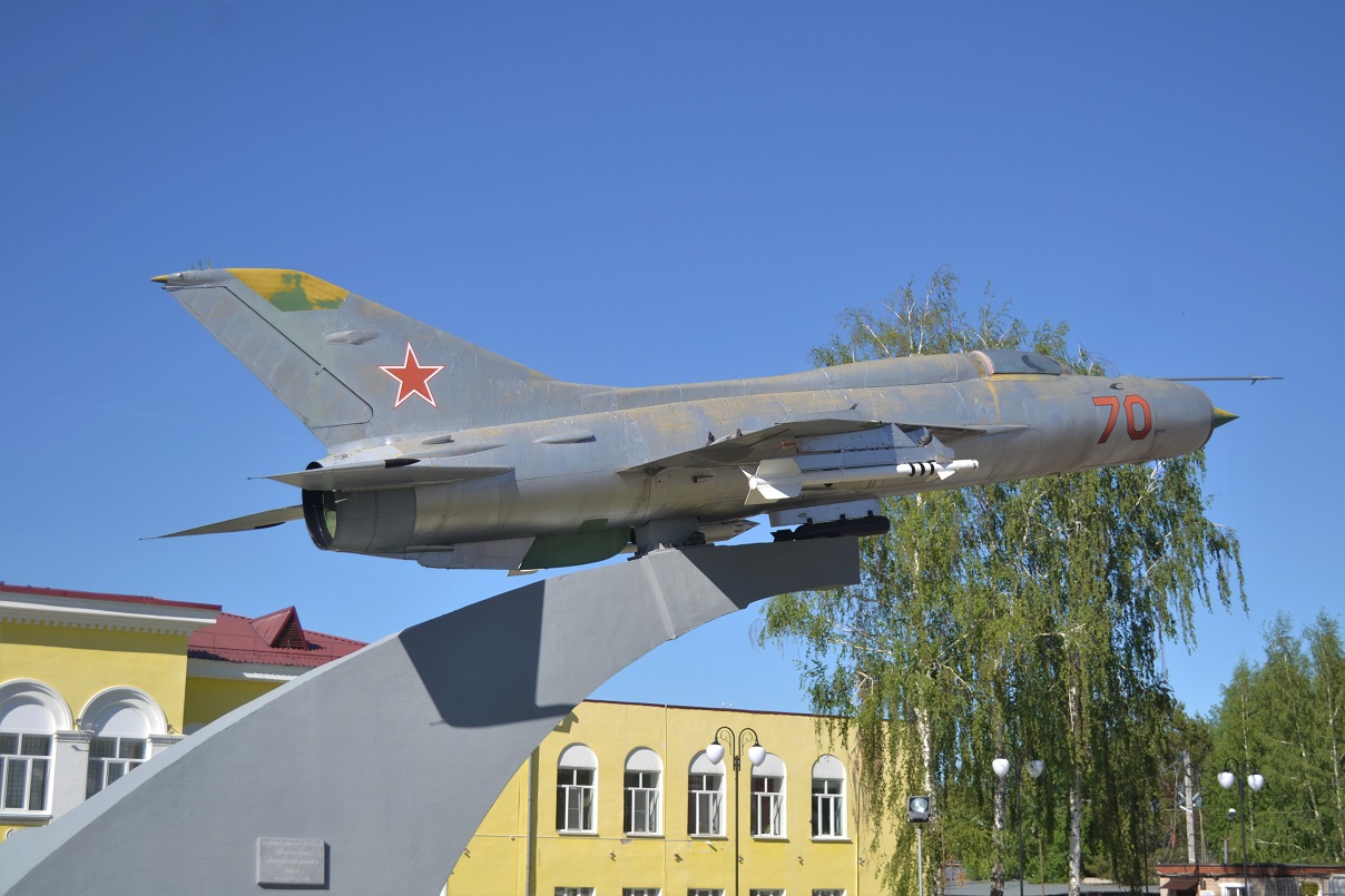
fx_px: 1793
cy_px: 448
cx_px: 672
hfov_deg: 41.1
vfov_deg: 28.1
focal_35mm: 48
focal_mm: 32
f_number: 4.8
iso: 100
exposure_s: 1/640
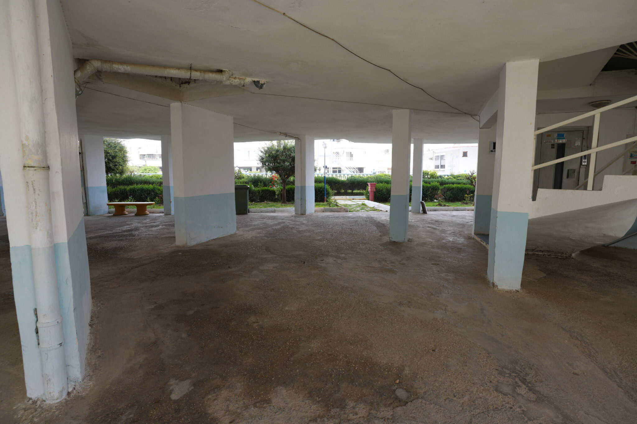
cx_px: 318
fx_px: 301
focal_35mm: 17
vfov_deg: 70.4
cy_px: 212
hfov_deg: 93.3
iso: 100
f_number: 4
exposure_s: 1/160
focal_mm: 17
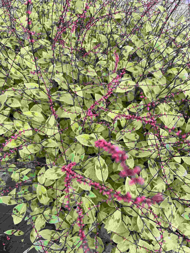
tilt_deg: -53.1
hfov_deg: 53.1
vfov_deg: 67.3
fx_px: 190
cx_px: 95
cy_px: 126
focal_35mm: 26
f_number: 1.6
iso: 50
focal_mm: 4.2
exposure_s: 1/121
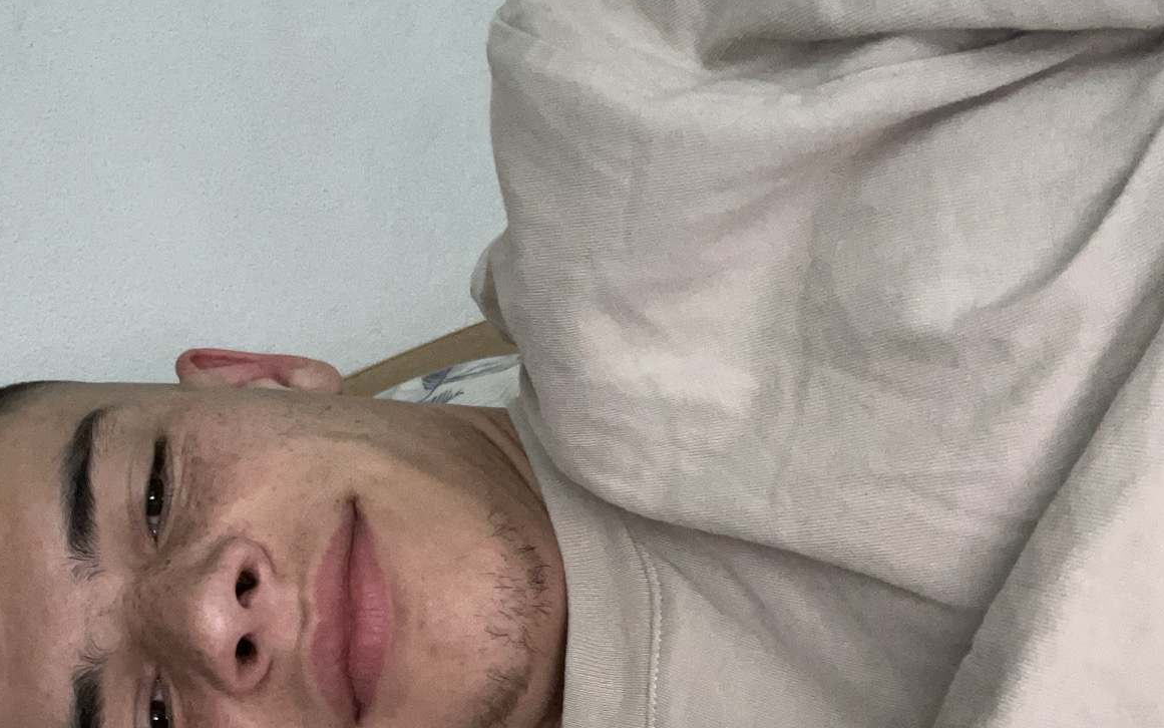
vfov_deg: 29.9
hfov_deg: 44.4
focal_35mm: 42
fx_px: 1333
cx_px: 197
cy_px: 566
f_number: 2.2
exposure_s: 1/42
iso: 320
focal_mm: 2.71
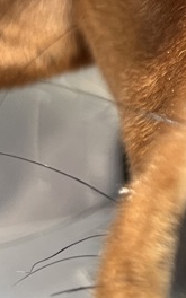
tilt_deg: -13.1
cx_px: 304
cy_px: 65
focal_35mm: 107
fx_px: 868
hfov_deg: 11.6
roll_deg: -1.9
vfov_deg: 19.3
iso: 160
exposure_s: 1/60
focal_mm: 5.1
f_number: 1.6
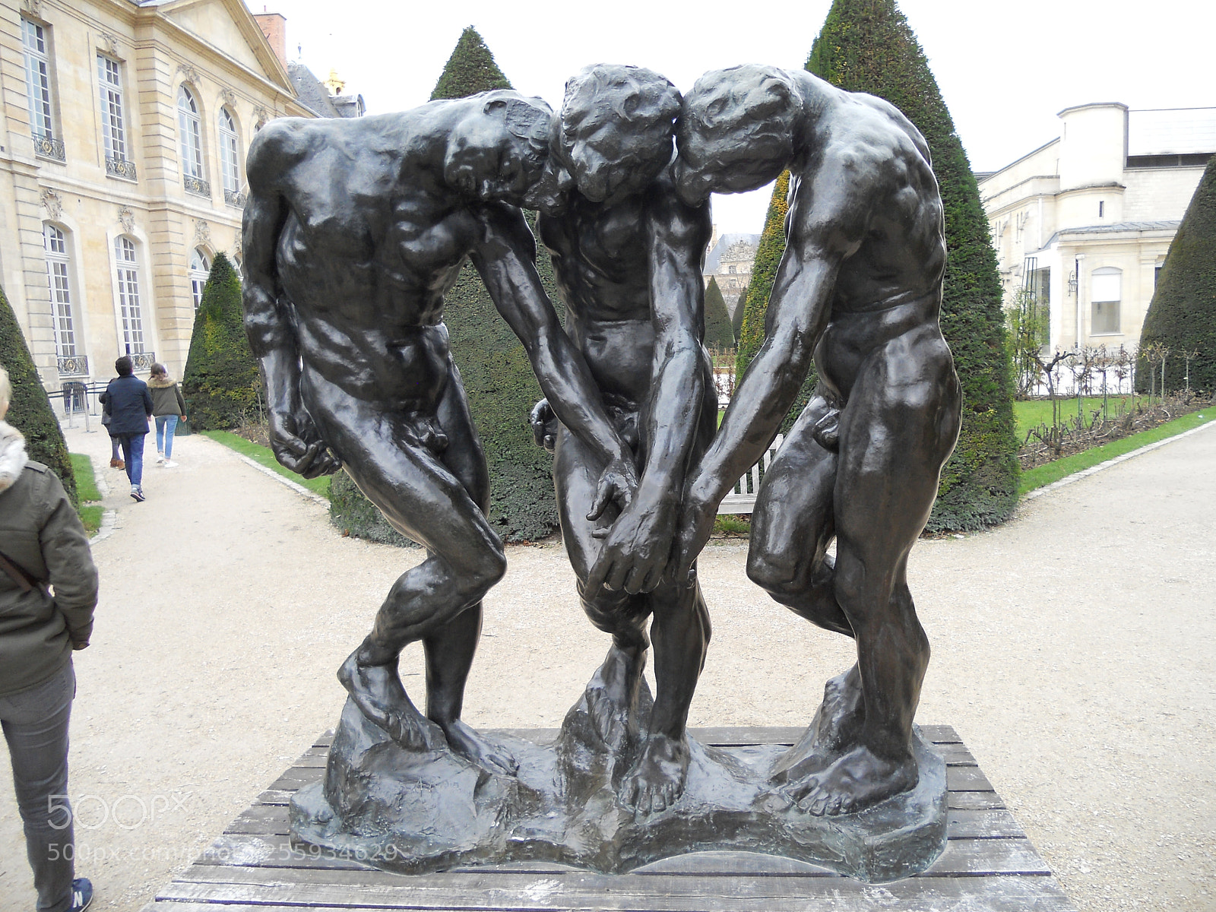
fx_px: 948
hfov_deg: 65.3
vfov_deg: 51.4
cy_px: 456
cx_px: 608
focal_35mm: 27
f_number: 3.2
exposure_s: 1/125
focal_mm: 4.9
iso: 80
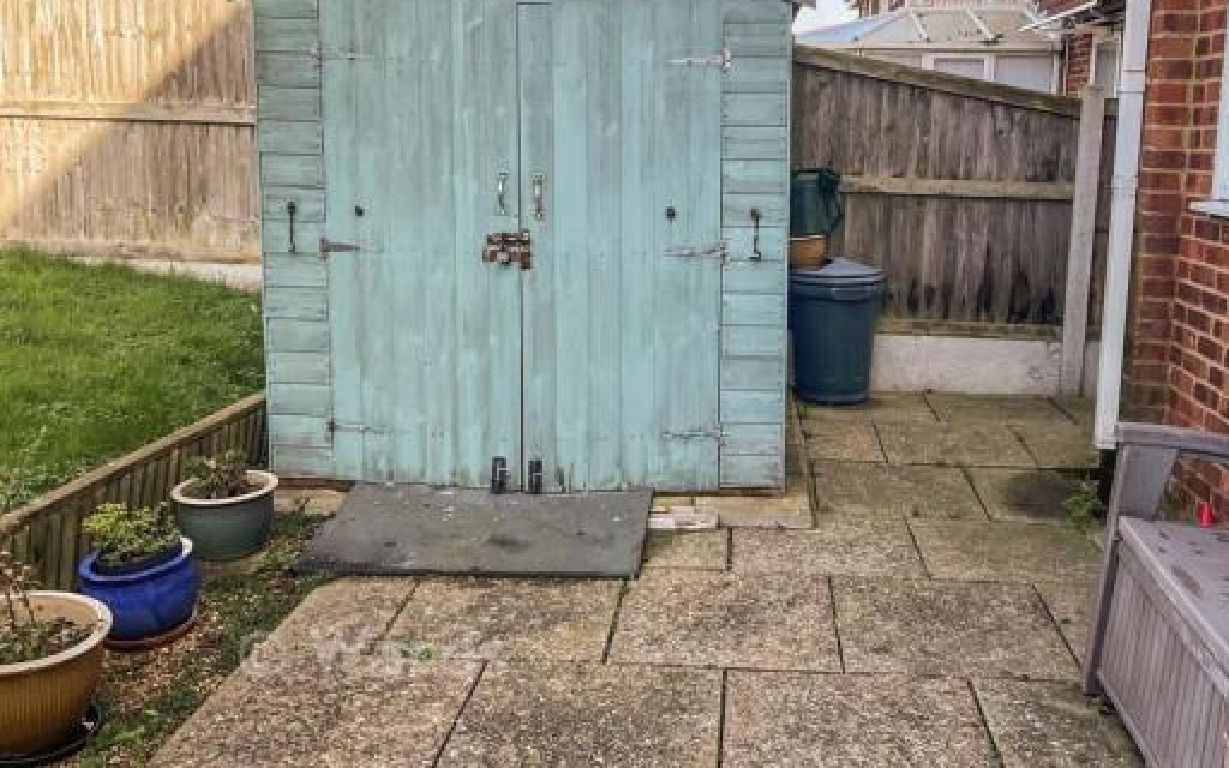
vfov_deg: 36.1
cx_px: 690
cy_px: 296
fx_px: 1172
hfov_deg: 55.2
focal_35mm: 35
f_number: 1.8
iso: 16
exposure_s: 1/190
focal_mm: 3
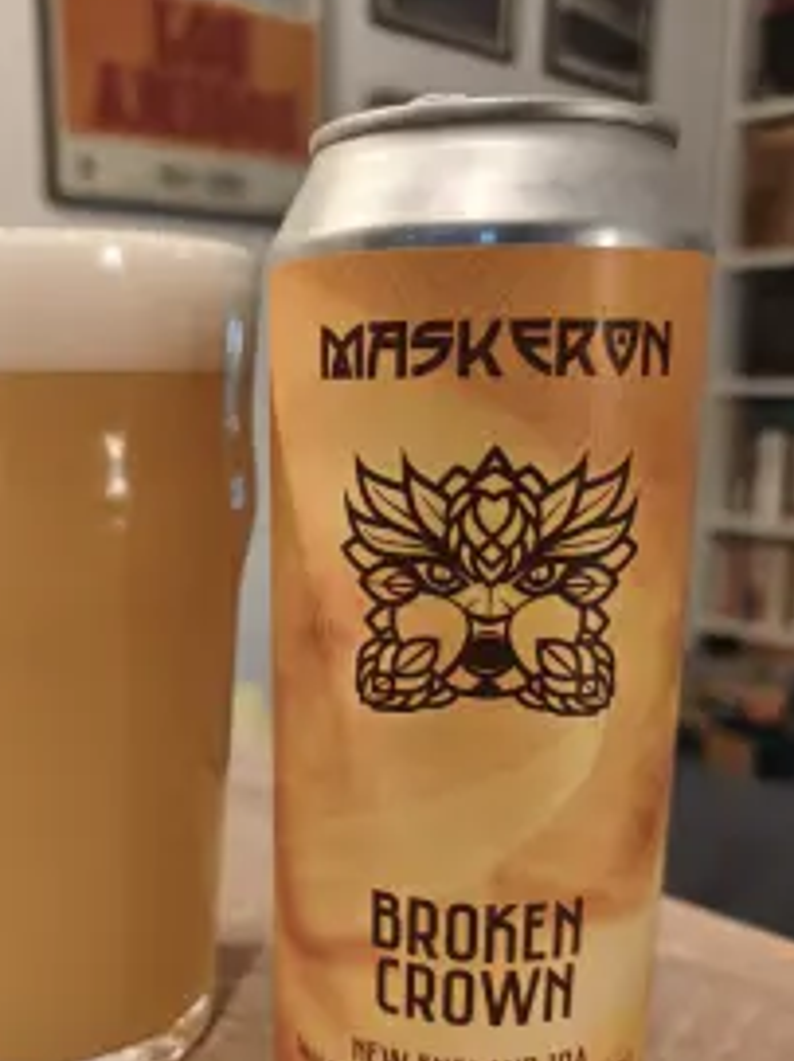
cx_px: 254
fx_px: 1041
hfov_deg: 41.1
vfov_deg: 53.5
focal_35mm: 34
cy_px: 650
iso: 2500
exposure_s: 1/25
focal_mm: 6.06
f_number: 1.7
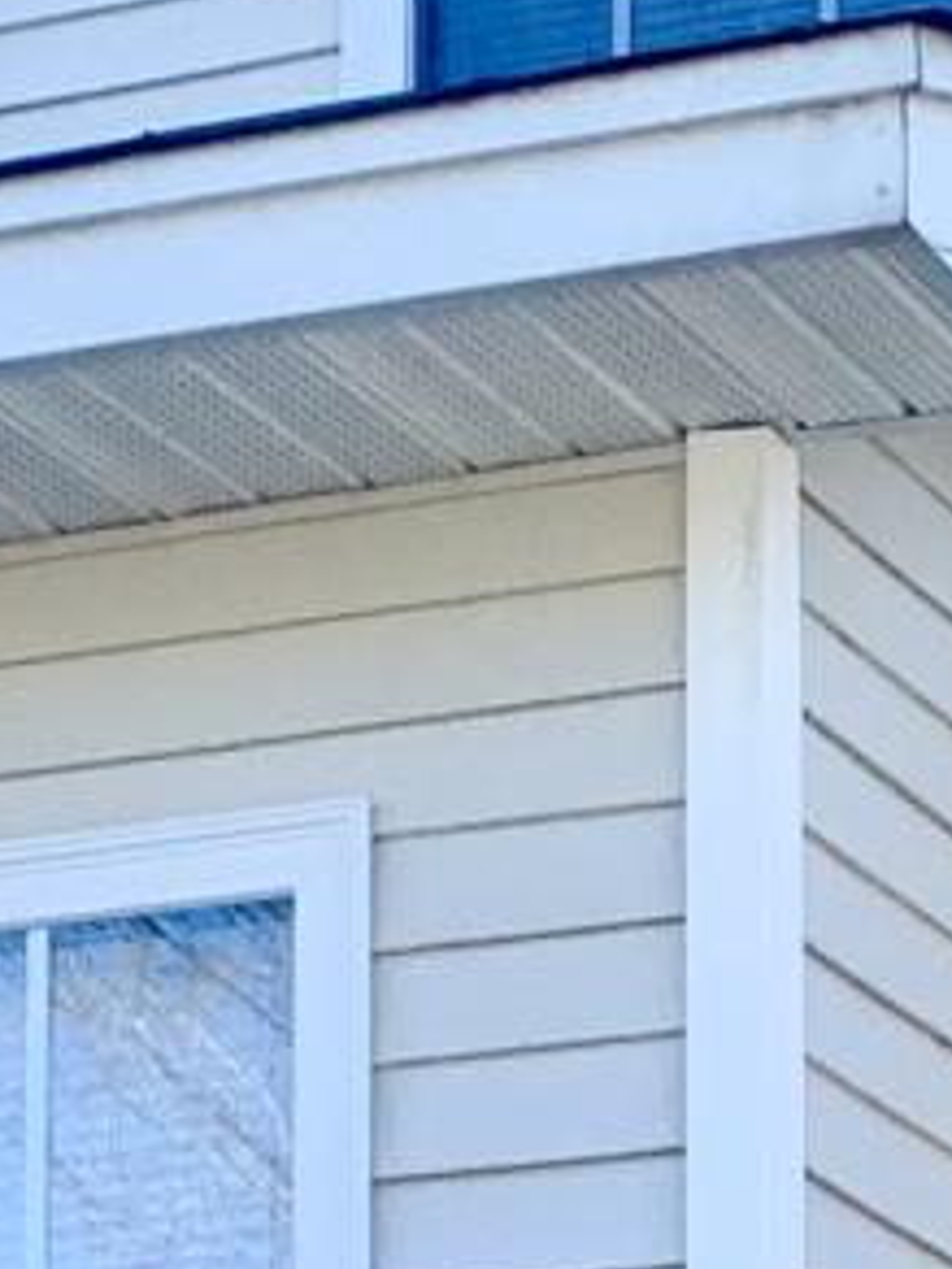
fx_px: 6527
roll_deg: +1.2
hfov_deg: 8.1
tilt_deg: +6.5
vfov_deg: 10.6
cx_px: 1548
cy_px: 2056
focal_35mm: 178
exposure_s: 1/643
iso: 25
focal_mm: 4.25
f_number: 1.8
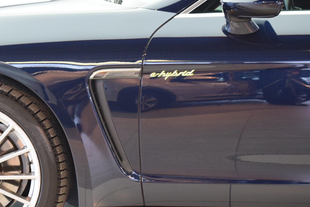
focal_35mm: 131
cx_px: 72
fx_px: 1129
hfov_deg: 15.6
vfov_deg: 10.5
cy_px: 130
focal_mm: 46
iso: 1600
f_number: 5.3
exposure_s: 1/40
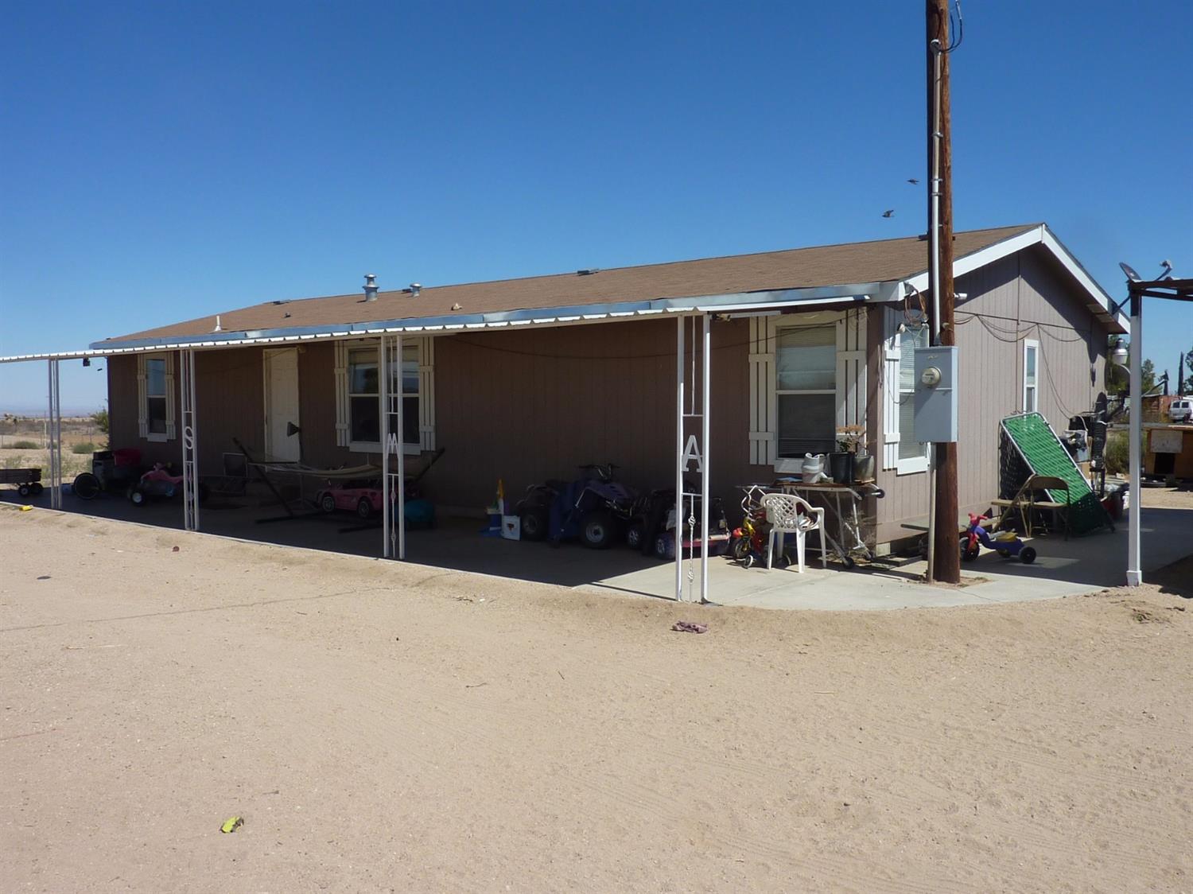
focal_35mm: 31
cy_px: 447
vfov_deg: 45.4
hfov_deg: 58.4
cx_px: 596
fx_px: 1068
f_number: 5.6
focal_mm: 4.1
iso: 80
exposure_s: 1/640
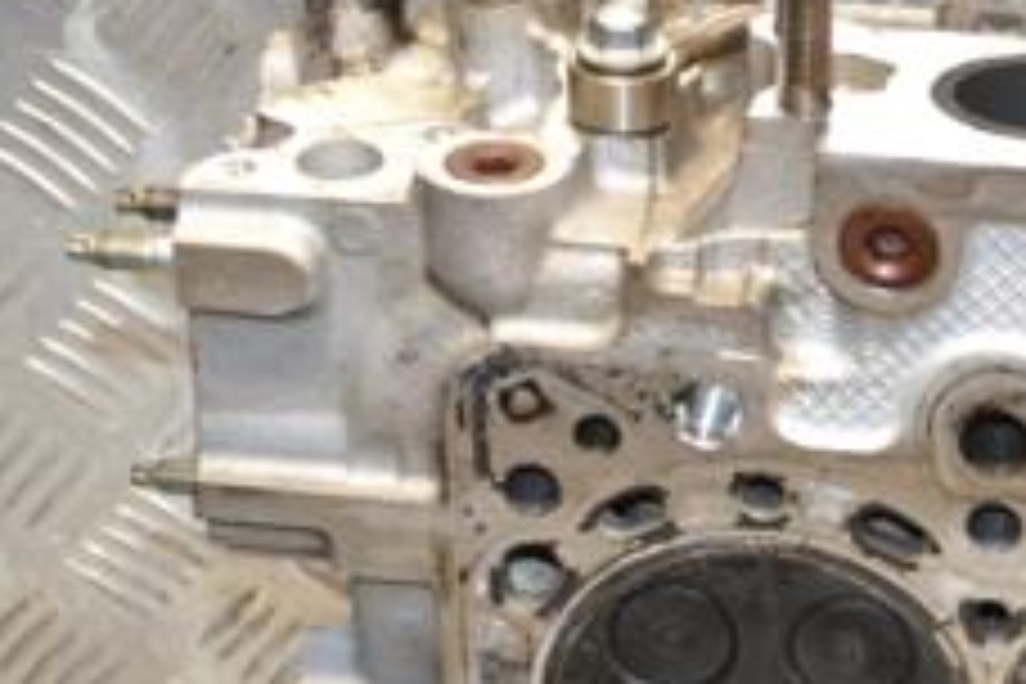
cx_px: 1336
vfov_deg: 9.1
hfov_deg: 13.2
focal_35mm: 150
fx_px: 4275
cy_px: 590
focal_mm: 38
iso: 800
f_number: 5
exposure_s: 1/200
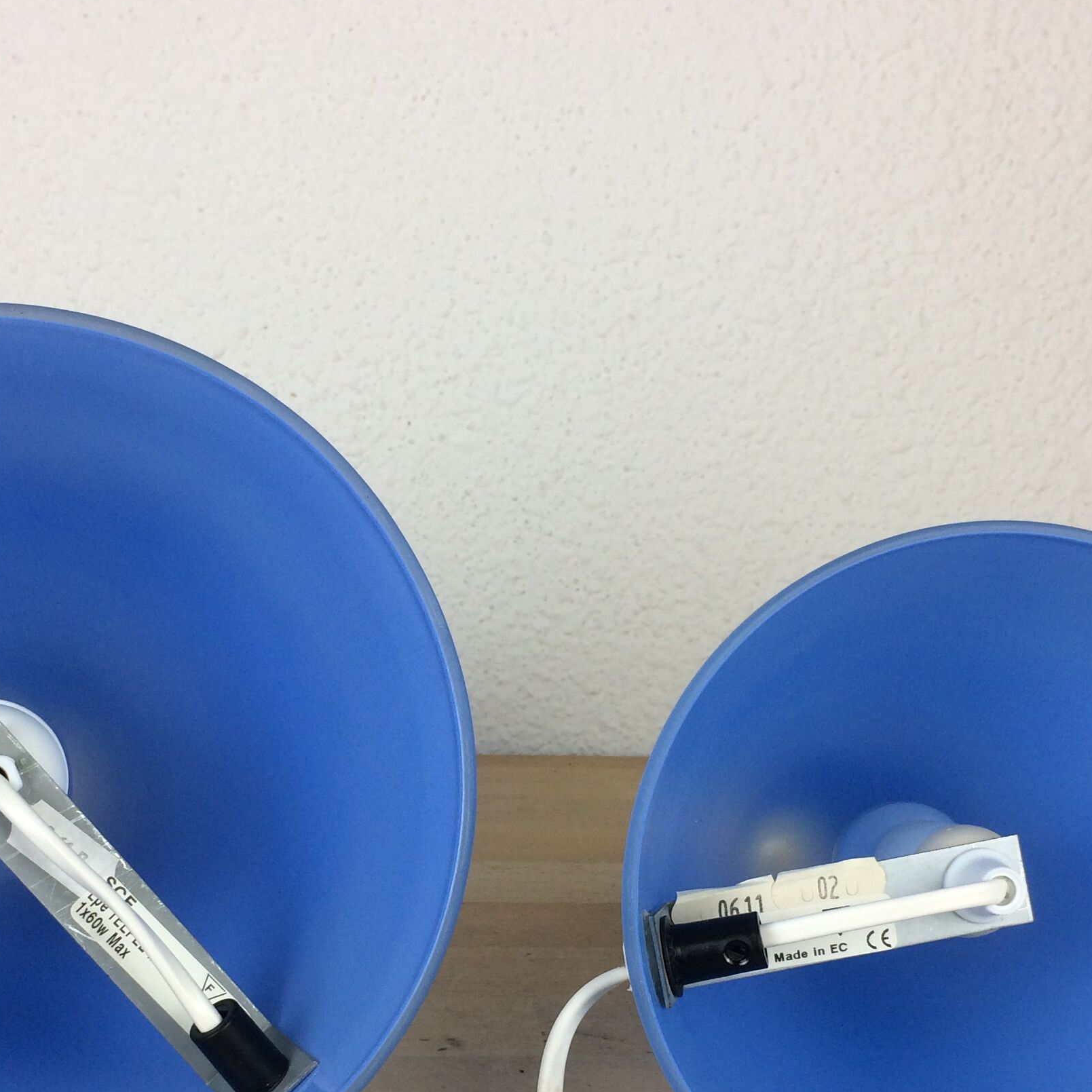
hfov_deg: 32.8
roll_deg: -1.8
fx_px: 1856
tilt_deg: -14.1
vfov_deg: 32.3
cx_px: 512
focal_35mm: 52
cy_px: 794
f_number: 2.2
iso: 50
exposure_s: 1/100
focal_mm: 4.15
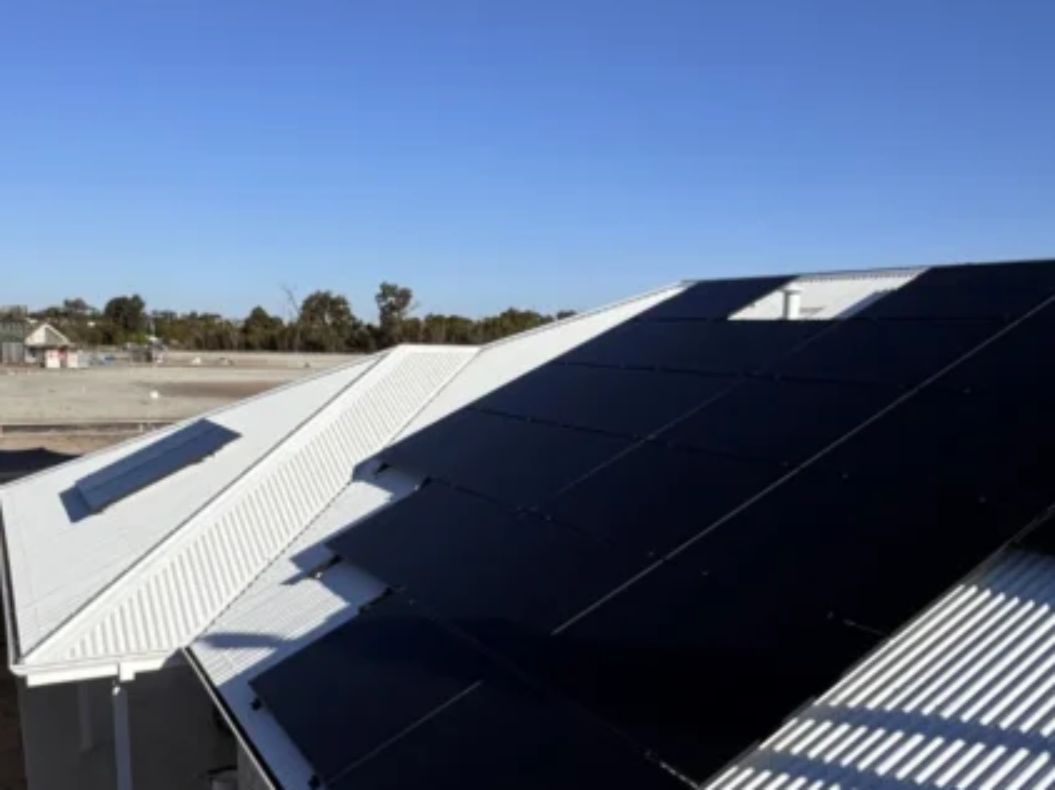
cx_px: 578
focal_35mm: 34
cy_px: 505
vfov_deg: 41.4
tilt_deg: -9.9
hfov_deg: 53.9
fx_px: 1036
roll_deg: -1.3
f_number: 2.2
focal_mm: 2.22
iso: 50
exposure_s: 1/2415
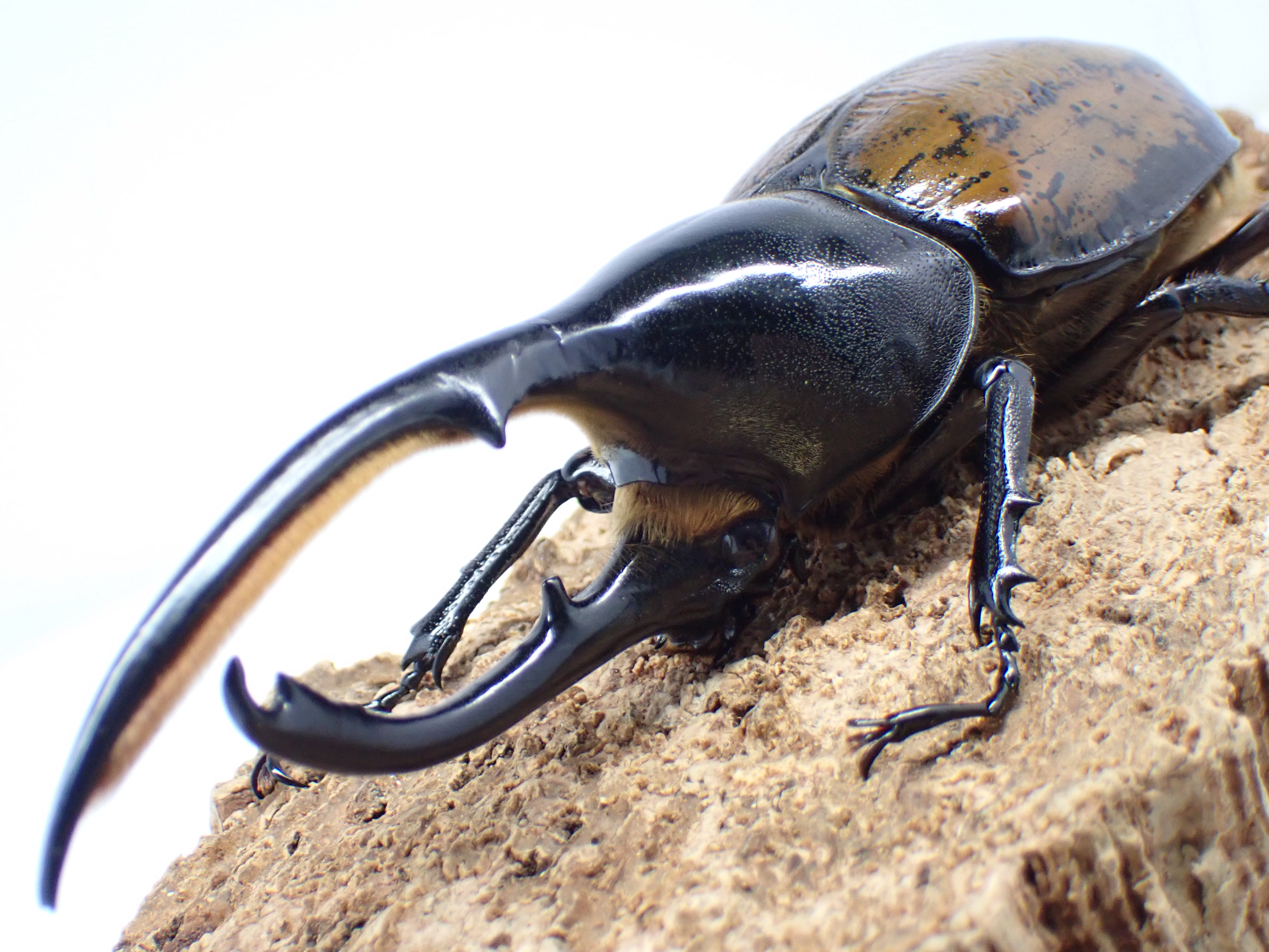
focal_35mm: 71
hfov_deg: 27.4
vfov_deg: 20.7
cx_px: 634
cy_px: 476
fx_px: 2603
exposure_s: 1/80
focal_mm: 12.73
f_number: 3.9
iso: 800
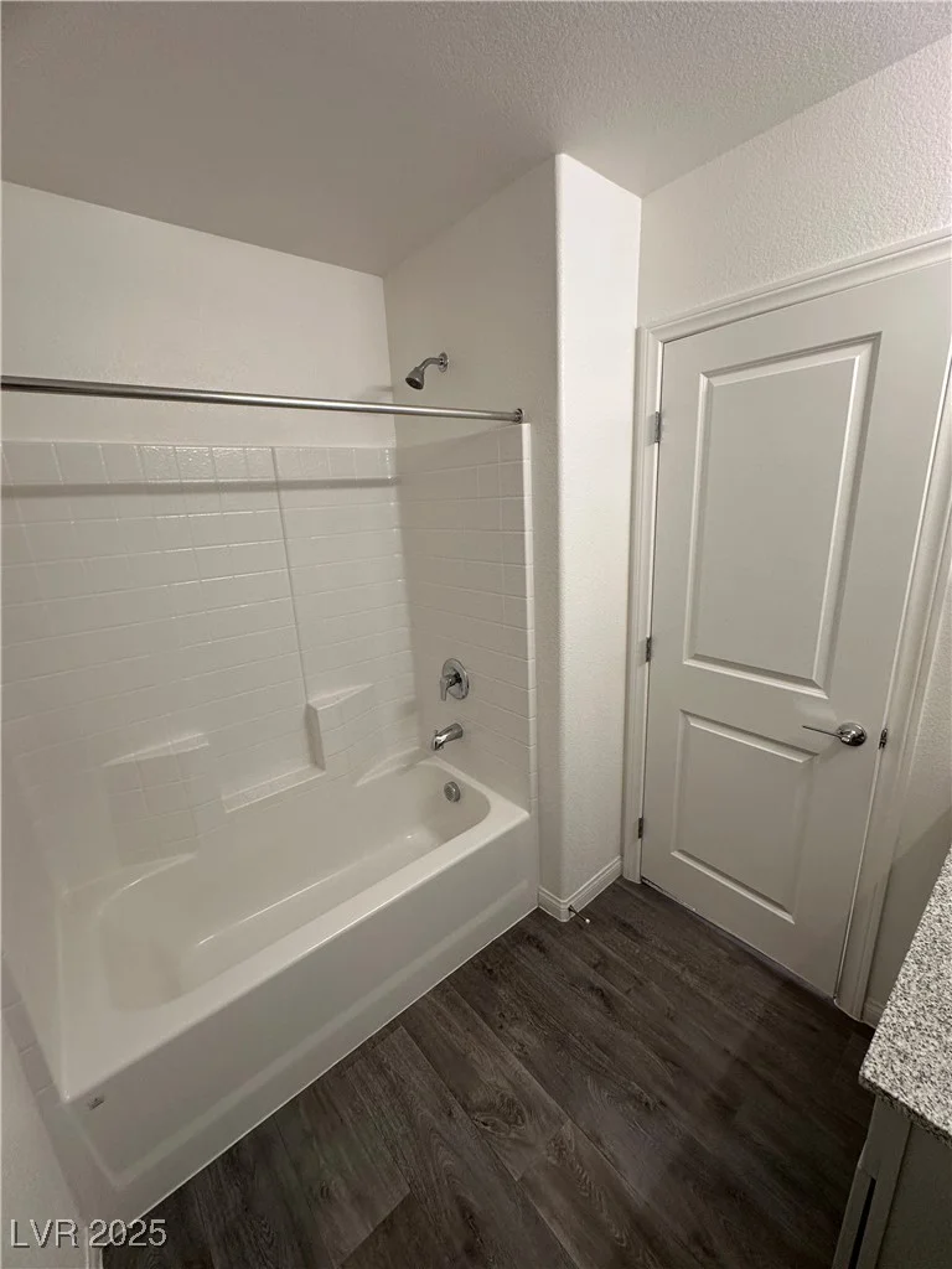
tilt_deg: -14.6
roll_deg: +1.2
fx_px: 513
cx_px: 476
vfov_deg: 102.1
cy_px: 634
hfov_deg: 85.7
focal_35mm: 14
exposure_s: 1/120
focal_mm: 2.22
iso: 160
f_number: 2.2
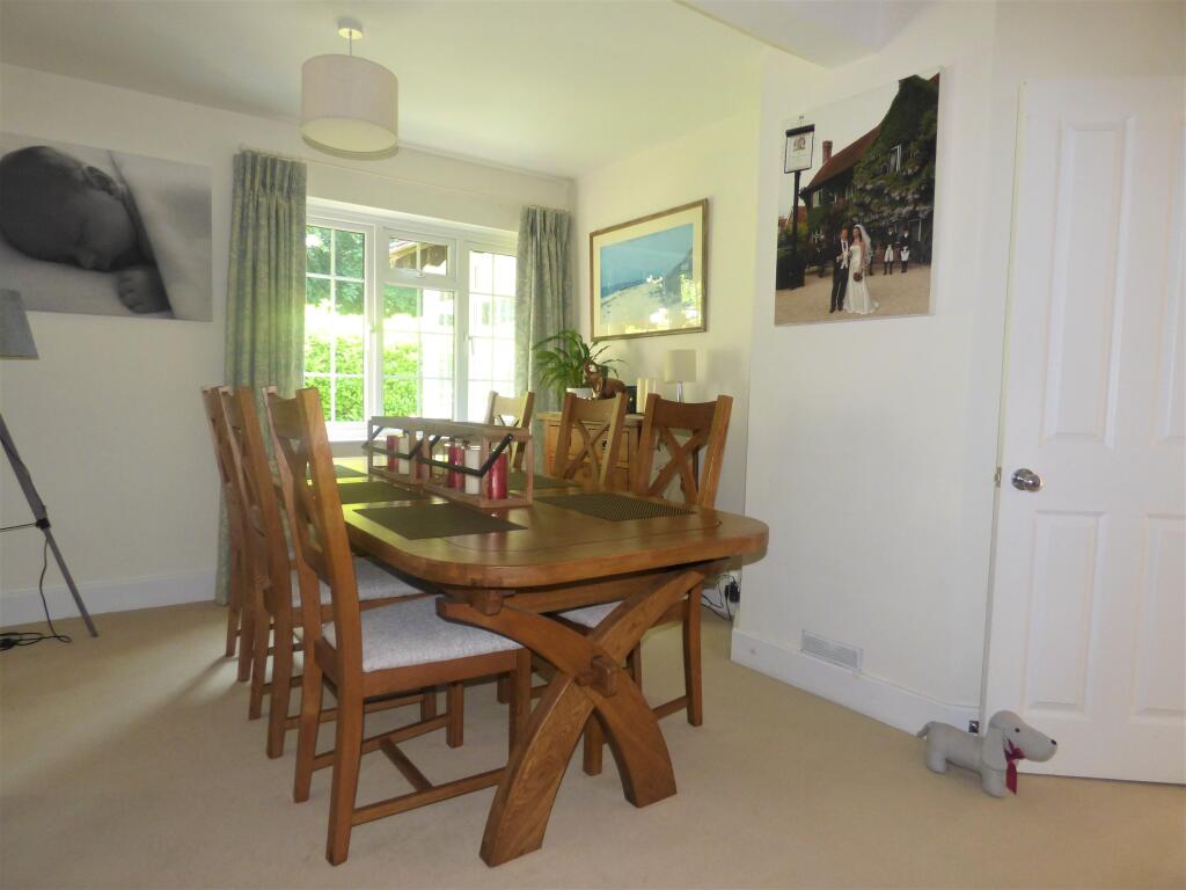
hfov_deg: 81.7
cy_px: 445
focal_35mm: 20
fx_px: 685
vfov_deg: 66.0
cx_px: 593
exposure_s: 1/60
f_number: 2.8
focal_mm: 3.58
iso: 250
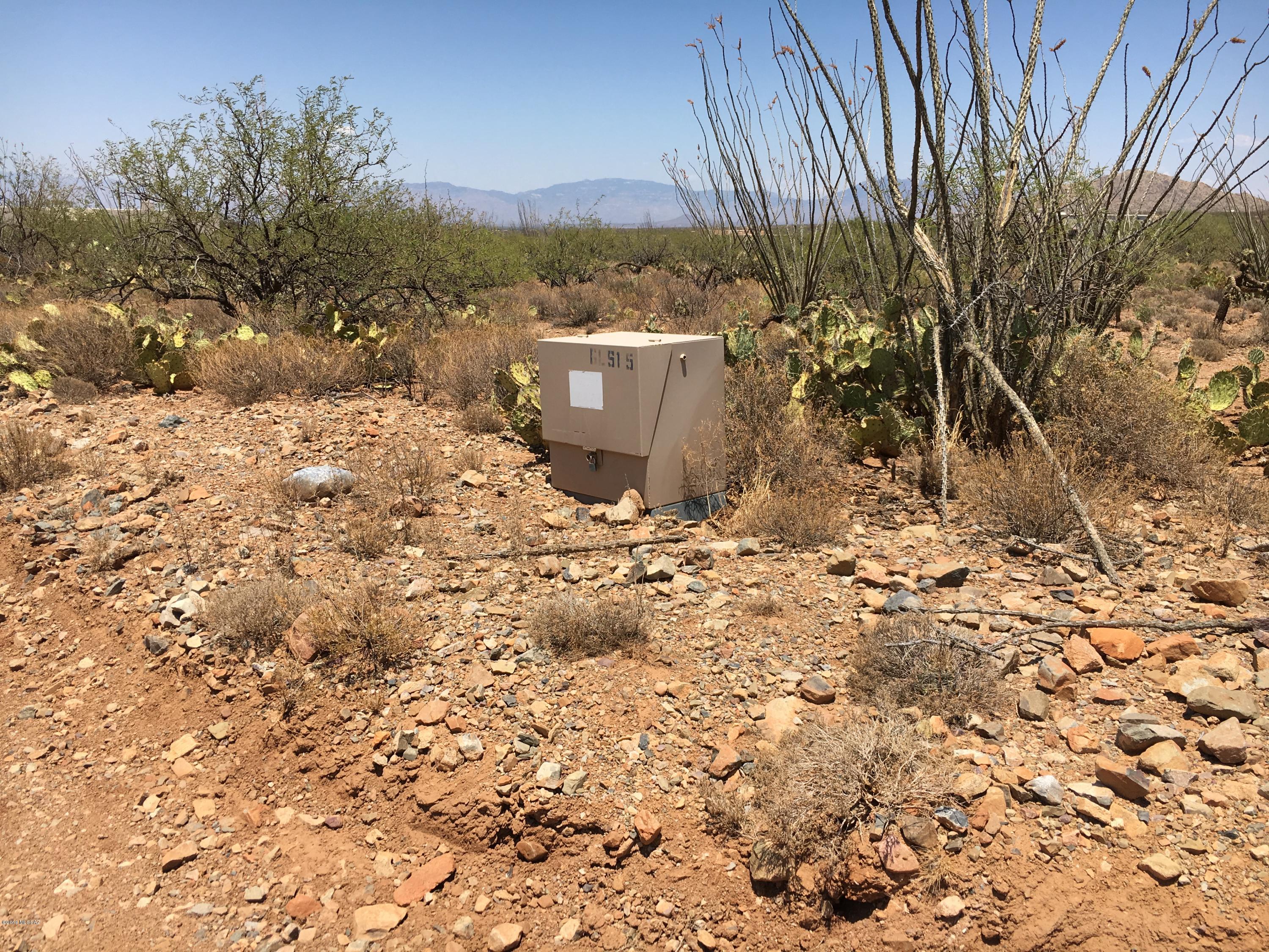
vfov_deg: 48.2
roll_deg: -1.5
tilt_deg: -13.4
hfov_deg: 61.7
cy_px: 476
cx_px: 634
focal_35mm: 29
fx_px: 1063
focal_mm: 4.15
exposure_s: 1/2024
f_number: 2.2
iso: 25
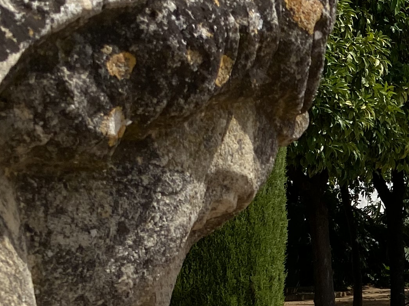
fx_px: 1182
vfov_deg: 14.5
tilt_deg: -4.5
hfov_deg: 16.6
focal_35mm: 100
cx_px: 718
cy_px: 336
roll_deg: +1.1
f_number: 1.8
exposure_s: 1/5780
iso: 32
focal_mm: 4.25
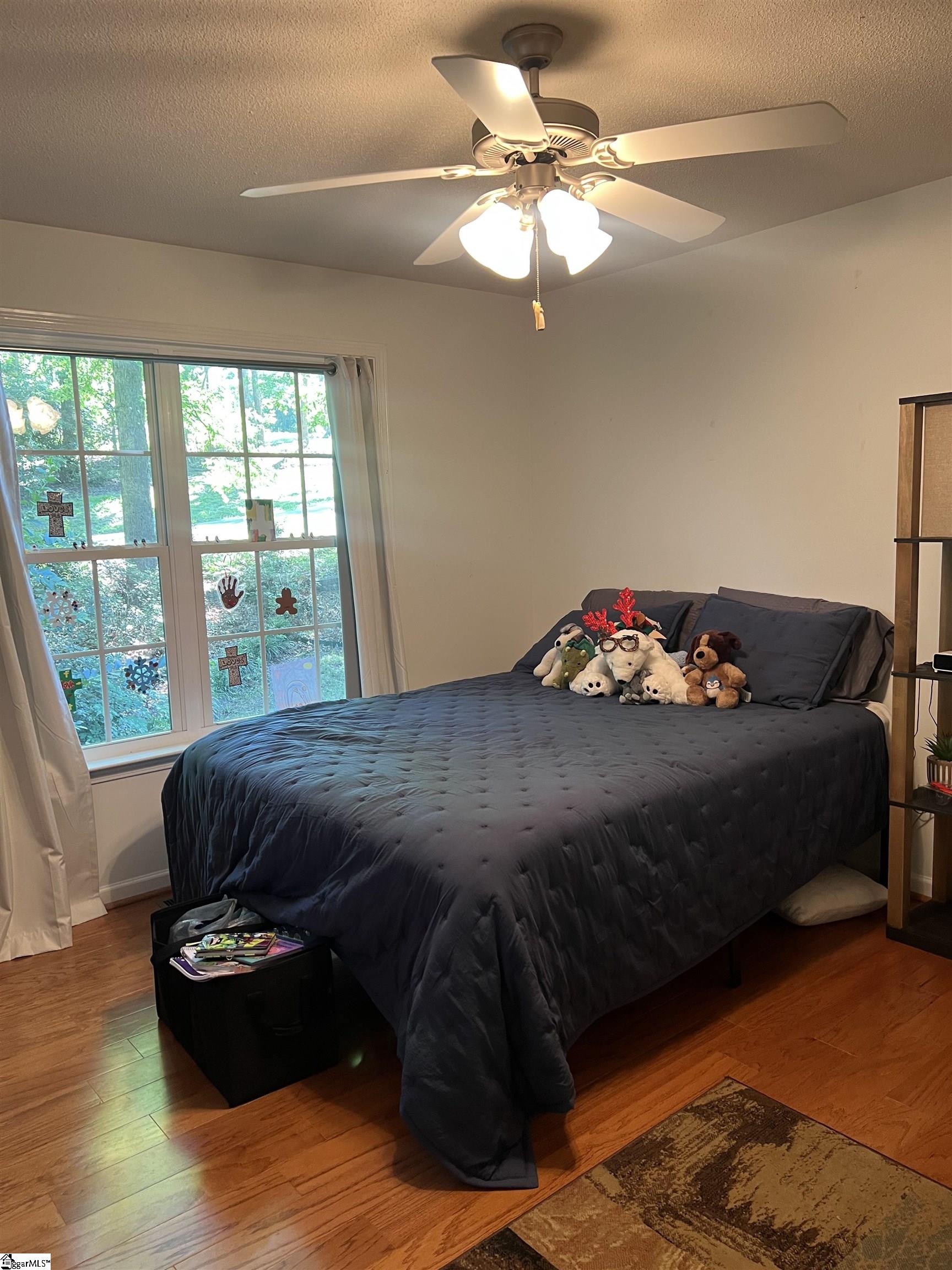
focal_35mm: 26
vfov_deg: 67.3
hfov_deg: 53.1
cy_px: 635
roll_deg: +2.6
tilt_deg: -7.0
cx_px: 476
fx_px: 953
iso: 125
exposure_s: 1/60
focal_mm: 5.7
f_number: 1.5
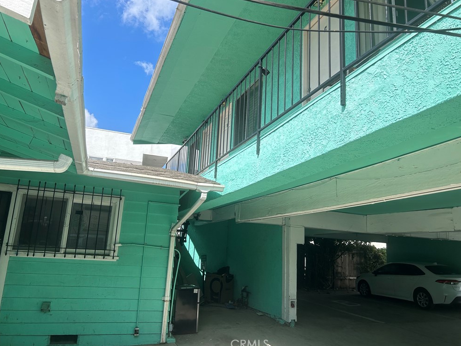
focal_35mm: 27
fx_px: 360
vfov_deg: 51.4
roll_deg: -2.7
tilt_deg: +12.7
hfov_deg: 65.3
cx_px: 227
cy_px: 171
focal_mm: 5.7
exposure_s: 1/2994
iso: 50
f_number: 1.5
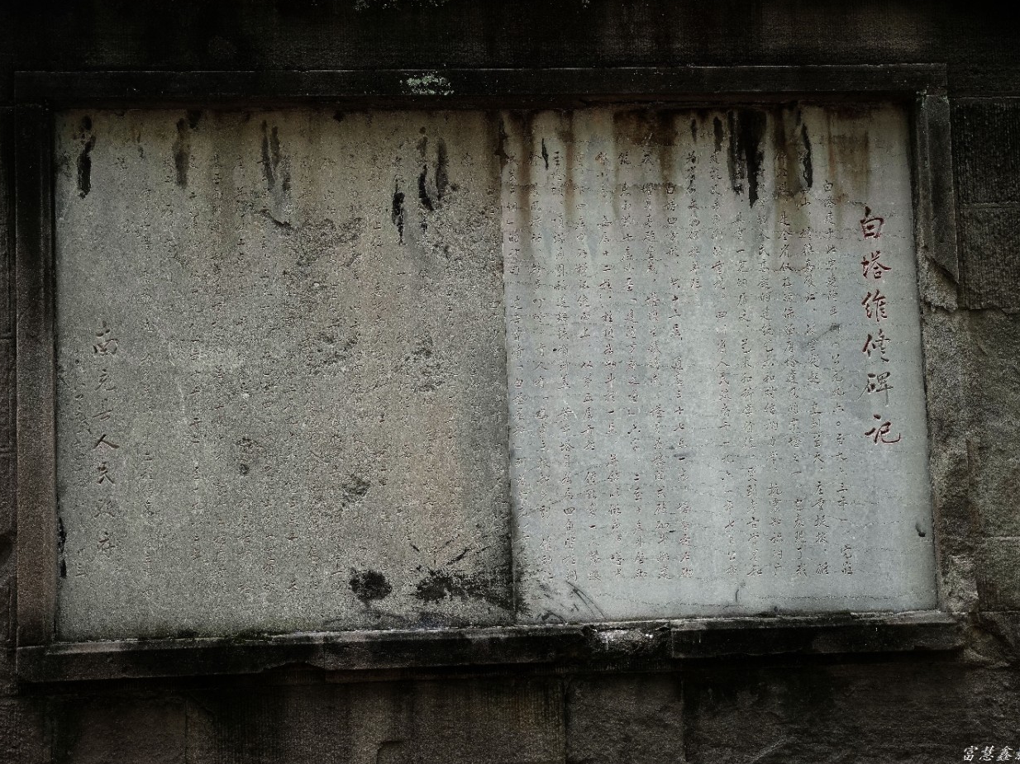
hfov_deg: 39.7
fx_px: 1414
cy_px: 381
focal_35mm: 48
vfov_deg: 30.3
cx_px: 507
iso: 500
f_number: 4
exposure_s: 1/160
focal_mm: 44
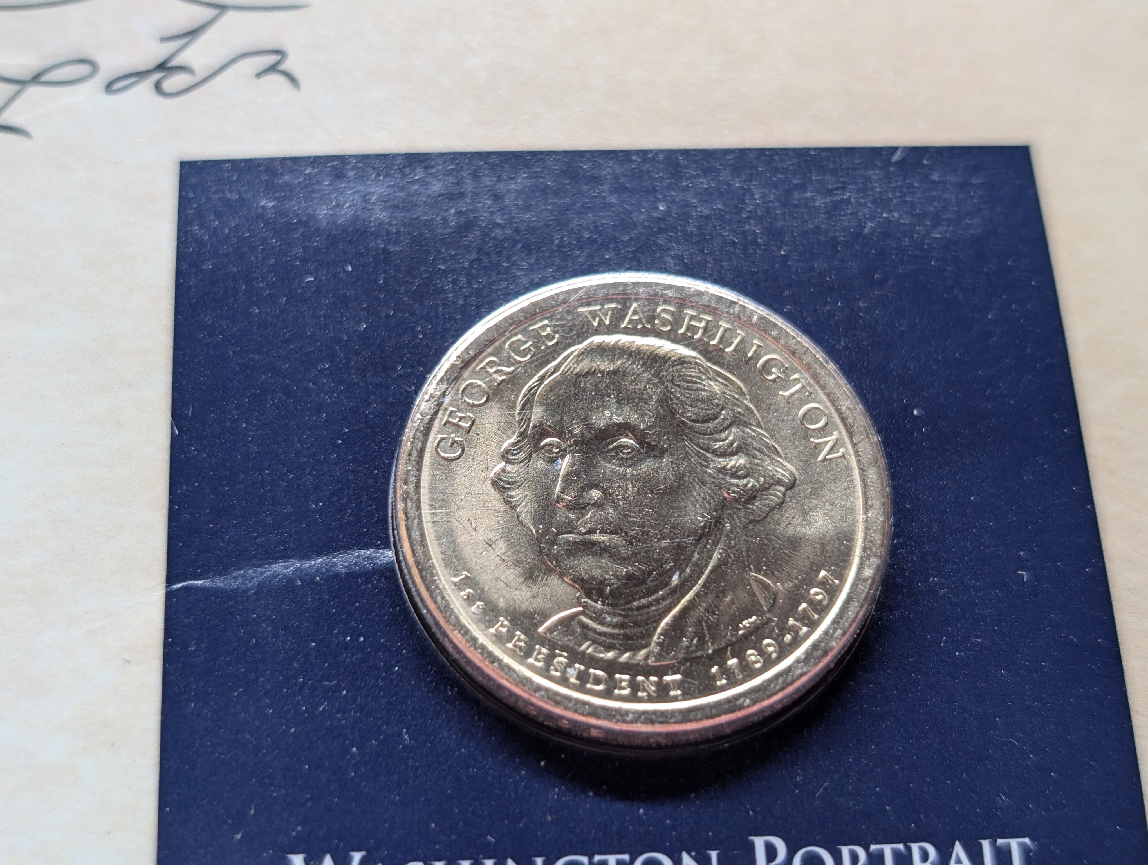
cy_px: 432
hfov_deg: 38.9
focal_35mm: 49
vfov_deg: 29.7
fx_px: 1627
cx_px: 574
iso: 53
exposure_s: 1/42.2
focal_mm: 6.9
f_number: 1.68
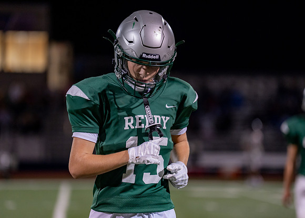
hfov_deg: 9.1
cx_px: 152
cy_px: 112
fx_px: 1907
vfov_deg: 6.5
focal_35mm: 220
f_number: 2.8
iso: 1600
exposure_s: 1/250
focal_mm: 200
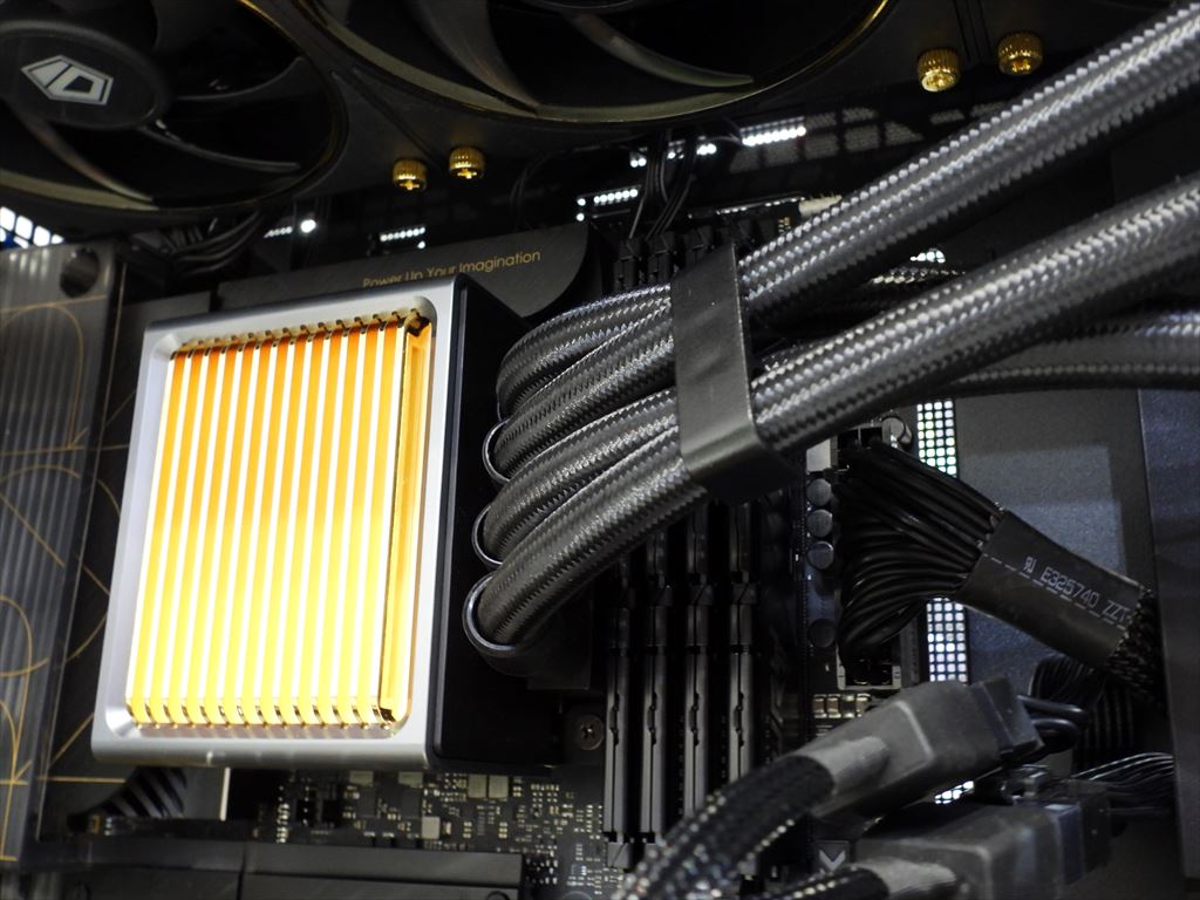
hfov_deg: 52.6
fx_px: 1213
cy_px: 450
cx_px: 600
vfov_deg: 40.7
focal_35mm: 35
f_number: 3.2
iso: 400
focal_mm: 6.2
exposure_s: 1/8
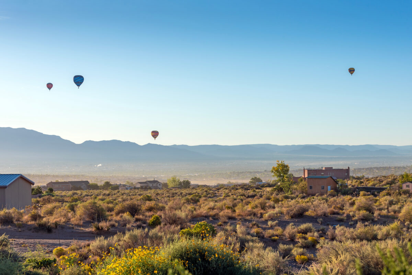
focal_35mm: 68
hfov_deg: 29.6
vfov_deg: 20.0
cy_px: 138
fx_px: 778
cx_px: 206
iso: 100
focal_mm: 68
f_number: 10
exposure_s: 1/250
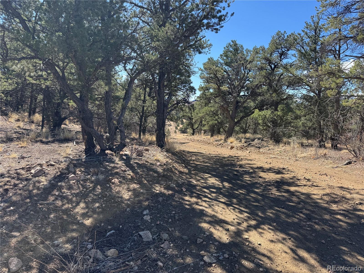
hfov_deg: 71.6
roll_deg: -3.1
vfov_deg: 56.8
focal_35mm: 24
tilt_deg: -9.2
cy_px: 136
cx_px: 182
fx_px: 252
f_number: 1.78
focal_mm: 6.76
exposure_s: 1/1395
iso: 80
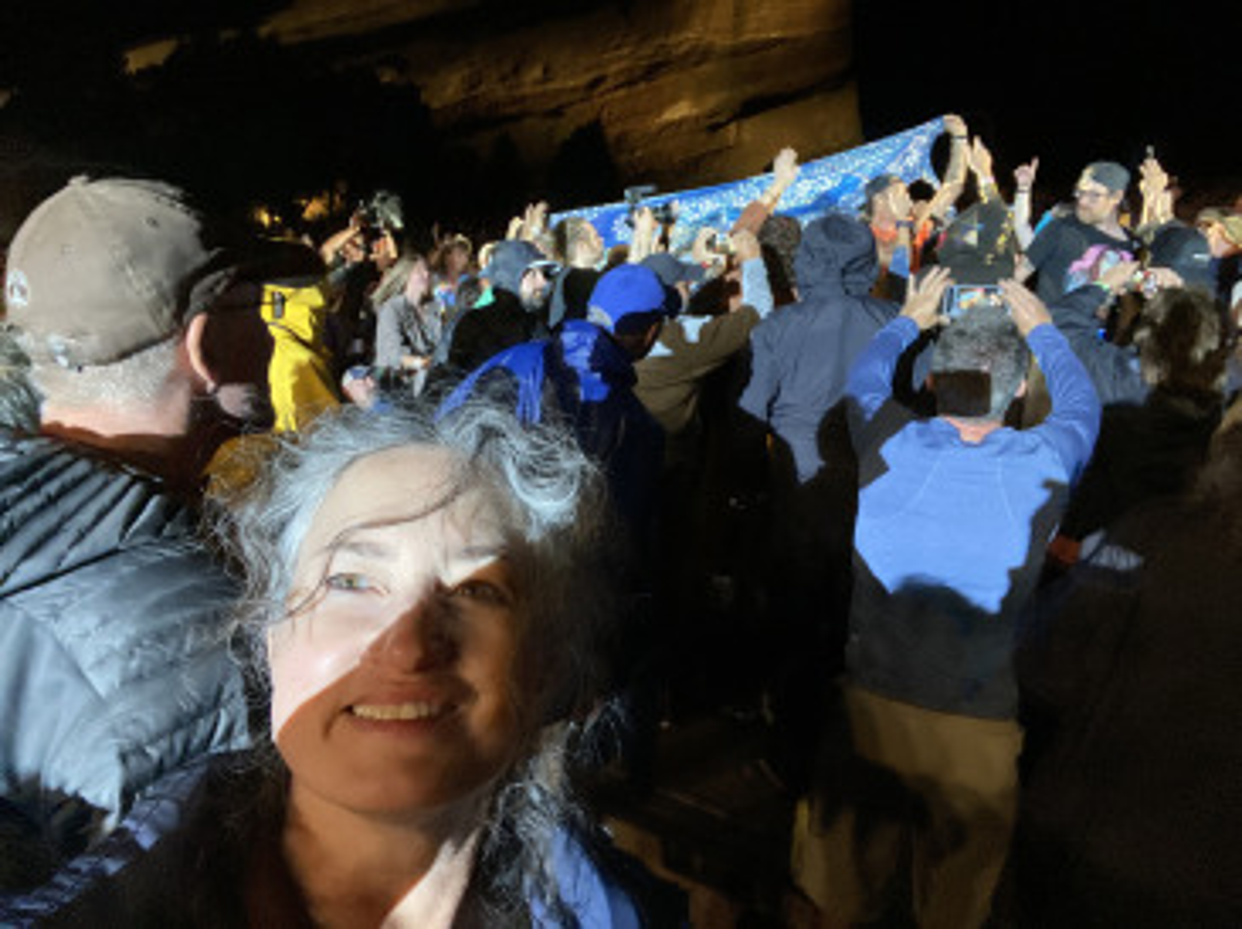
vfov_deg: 58.8
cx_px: 621
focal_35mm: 23
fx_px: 825
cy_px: 464
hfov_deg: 74.0
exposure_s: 1/42
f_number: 2.2
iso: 320
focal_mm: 2.71
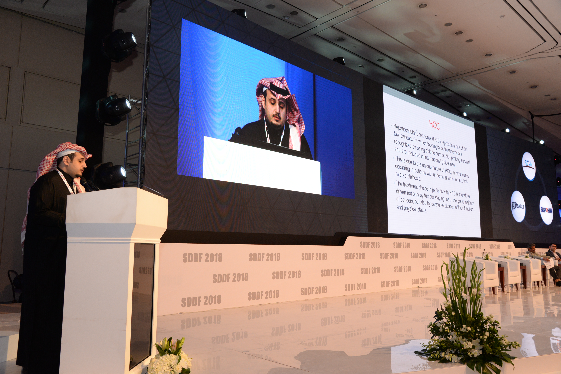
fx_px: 467
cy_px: 187
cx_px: 280
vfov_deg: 43.6
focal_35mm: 30
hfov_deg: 61.9
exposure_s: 1/80
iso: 1600
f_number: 7.1
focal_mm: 30
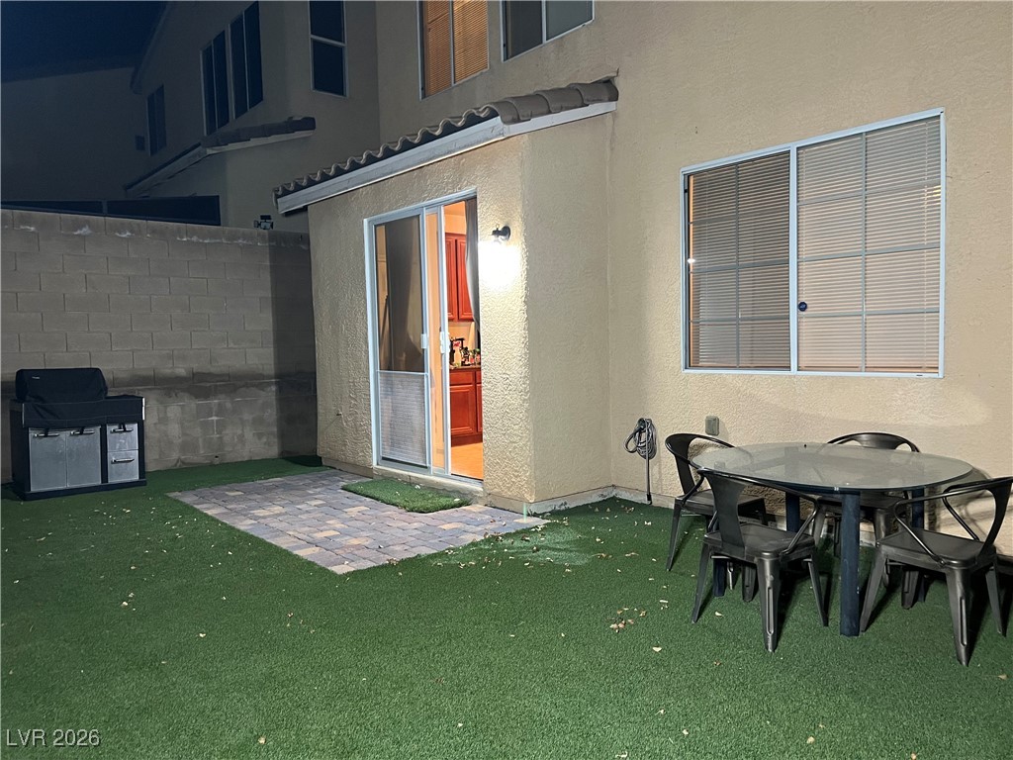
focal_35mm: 26
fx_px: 761
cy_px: 380
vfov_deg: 53.1
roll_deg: +1.3
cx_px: 506
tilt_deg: -2.6
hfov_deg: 67.3
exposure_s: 1/40
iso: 500
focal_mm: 5.7
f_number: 1.5
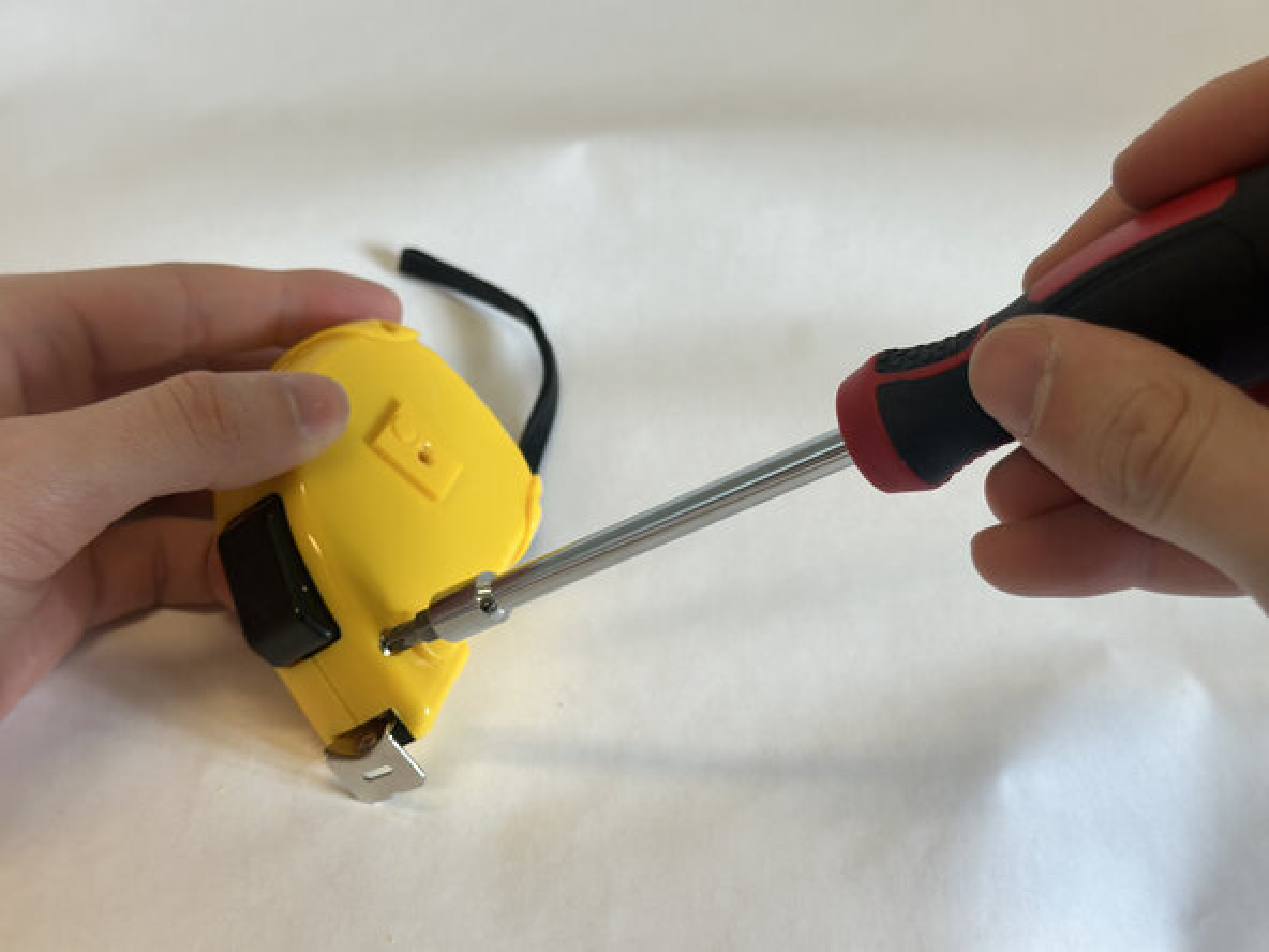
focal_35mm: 48
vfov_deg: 30.3
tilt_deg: -39.8
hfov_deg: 39.7
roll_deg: -5.9
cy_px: 476
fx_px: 1760
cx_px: 634
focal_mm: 6.86
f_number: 1.78
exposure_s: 1/120
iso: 64
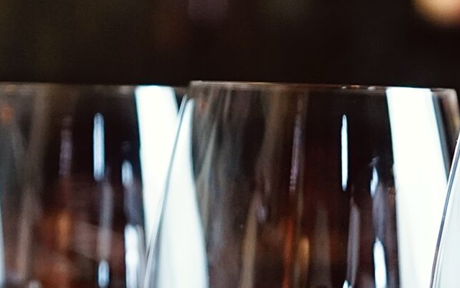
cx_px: 470
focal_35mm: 151
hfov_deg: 13.6
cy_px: 495
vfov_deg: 8.4
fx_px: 1894
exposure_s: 1/160
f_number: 4
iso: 2500
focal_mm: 37
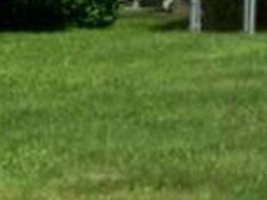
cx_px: -494
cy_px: 5
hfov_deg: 7.3
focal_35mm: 243
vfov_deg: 6.1
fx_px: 1874
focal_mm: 5.9
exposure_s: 1/596
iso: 100
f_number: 4.5
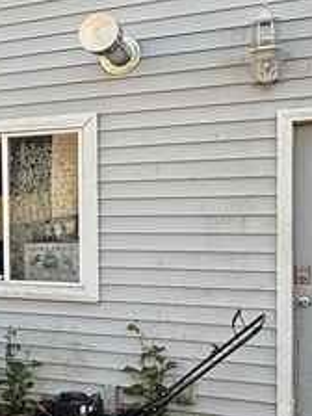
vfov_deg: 32.1
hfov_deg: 20.8
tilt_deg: -4.0
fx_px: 721
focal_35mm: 60
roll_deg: +0.8
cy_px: 236
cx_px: -156
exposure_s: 1/157
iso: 50
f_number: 2.2
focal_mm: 2.22
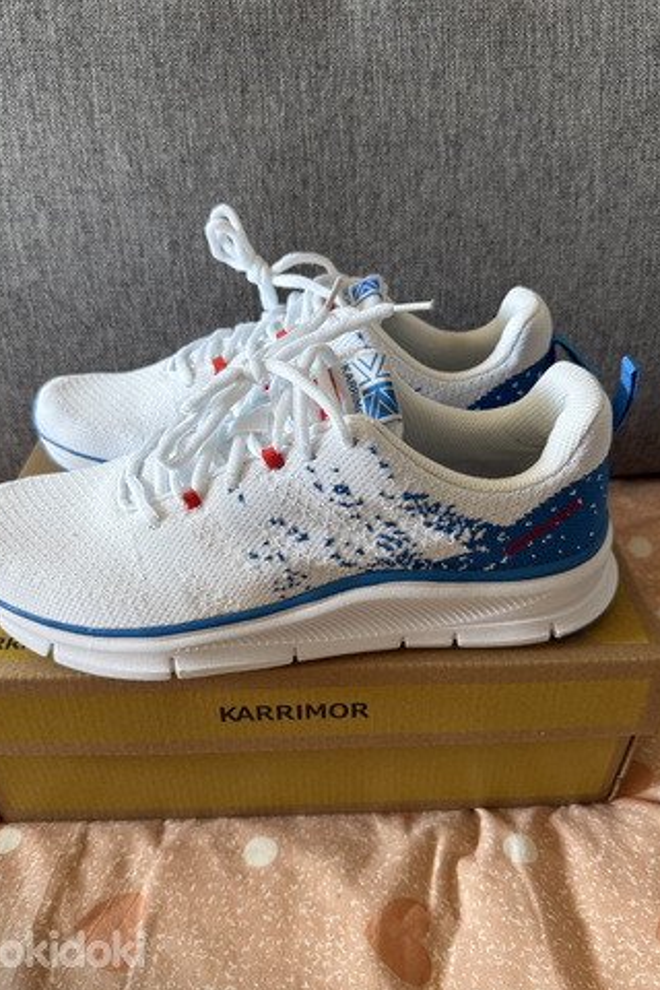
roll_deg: +2.5
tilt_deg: -34.6
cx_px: 327
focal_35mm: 26
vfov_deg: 69.4
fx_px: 715
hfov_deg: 49.6
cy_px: 505
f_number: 1.78
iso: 250
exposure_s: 1/60
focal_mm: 6.76
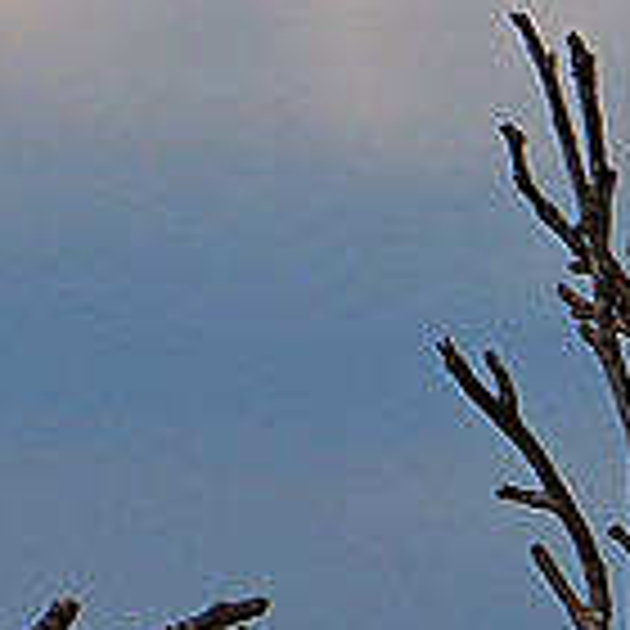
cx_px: 310
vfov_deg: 1.1
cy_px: 657
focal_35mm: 1527
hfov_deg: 1.1
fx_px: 31442
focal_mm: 210
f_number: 13
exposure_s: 1/800
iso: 800
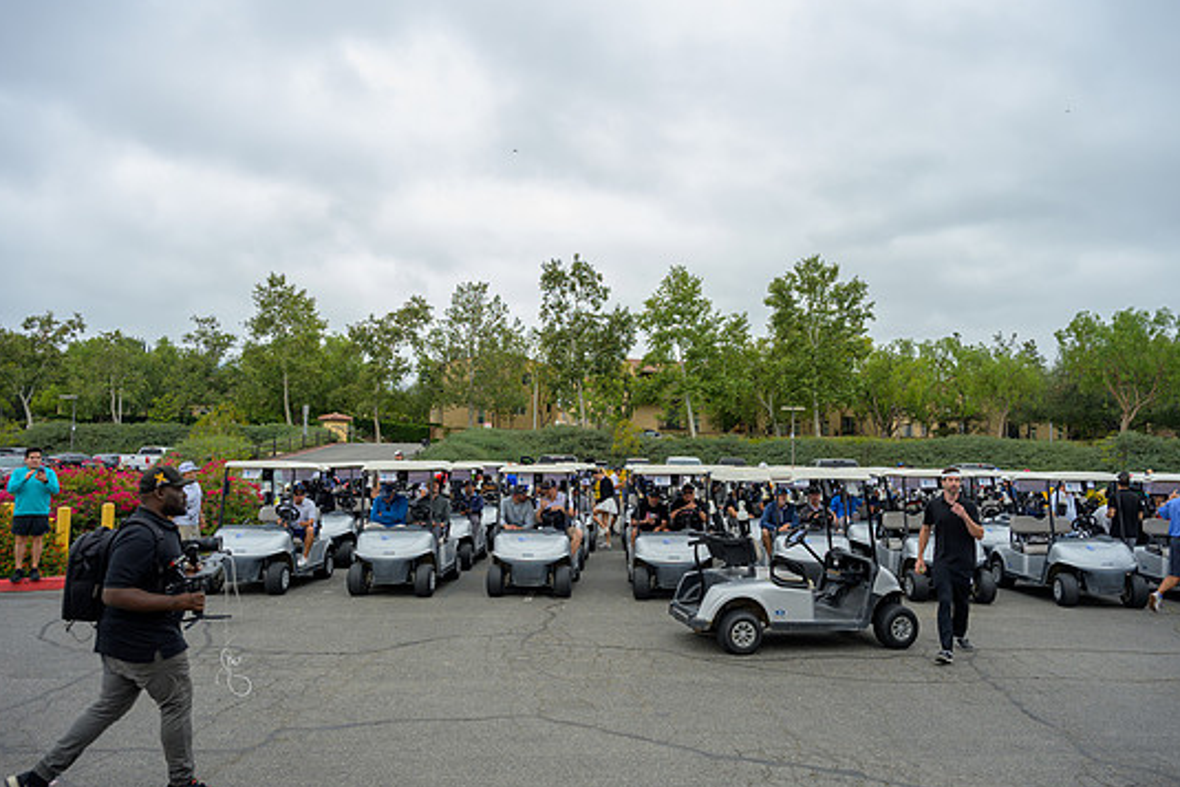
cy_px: 398
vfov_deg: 49.6
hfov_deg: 69.4
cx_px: 593
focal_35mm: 26
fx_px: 852
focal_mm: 24
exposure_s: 1/200
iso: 100
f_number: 4
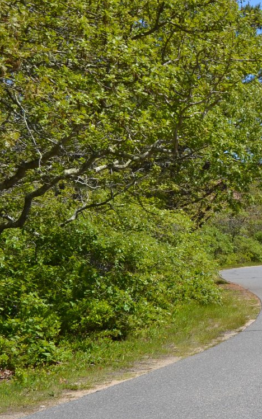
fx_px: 1360
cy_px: 197
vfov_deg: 17.5
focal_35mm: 119
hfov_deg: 10.6
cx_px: 389
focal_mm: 36
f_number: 7.1
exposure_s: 1/200
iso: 100
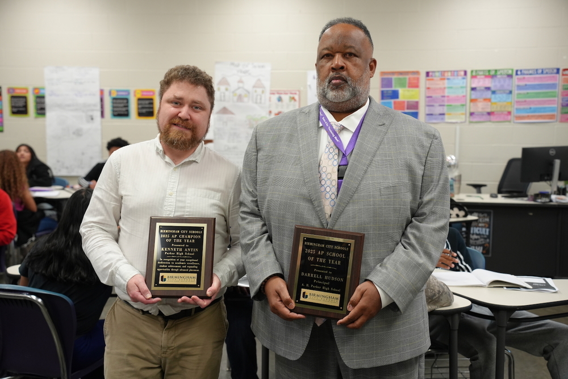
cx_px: 284
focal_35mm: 44
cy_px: 190
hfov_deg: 44.5
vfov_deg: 30.5
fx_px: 694
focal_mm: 44
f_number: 4
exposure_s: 1/160
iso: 1250
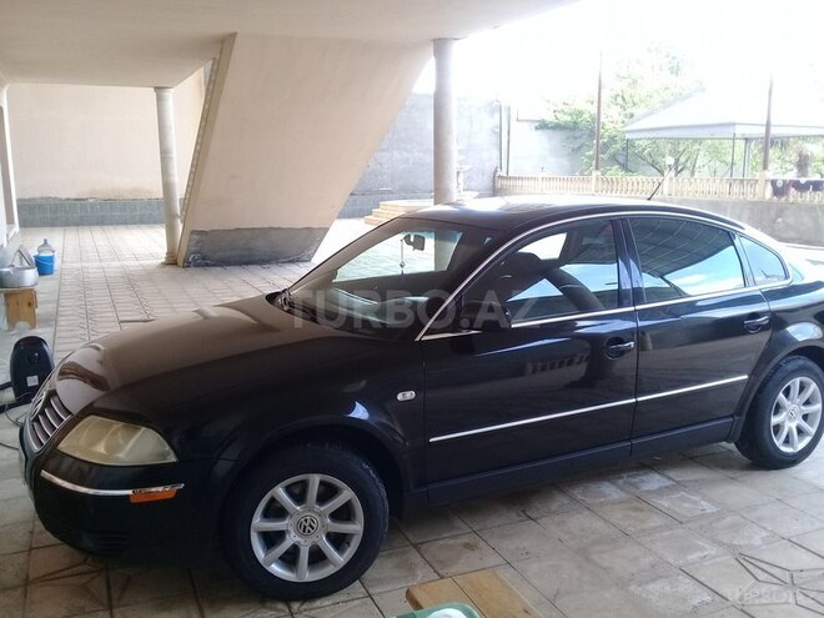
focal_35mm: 31
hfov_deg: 58.4
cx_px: 412
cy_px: 309
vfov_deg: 45.4
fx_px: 738
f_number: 2.2
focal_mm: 3.3
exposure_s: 1/60
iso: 64
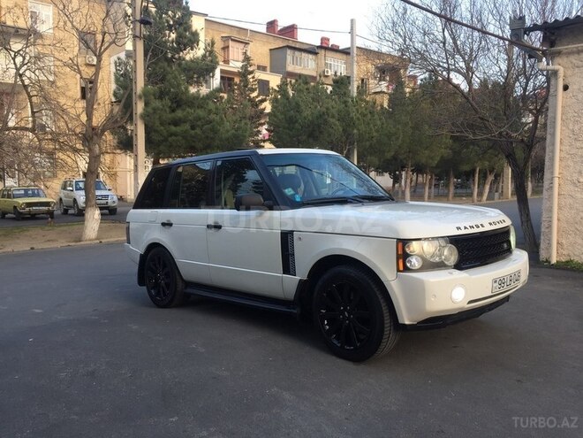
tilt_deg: -4.1
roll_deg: -0.8
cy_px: 219
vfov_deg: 48.2
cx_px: 292
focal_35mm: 29
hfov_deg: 61.7
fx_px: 488
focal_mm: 4.15
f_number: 2.2
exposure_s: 1/103
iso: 32
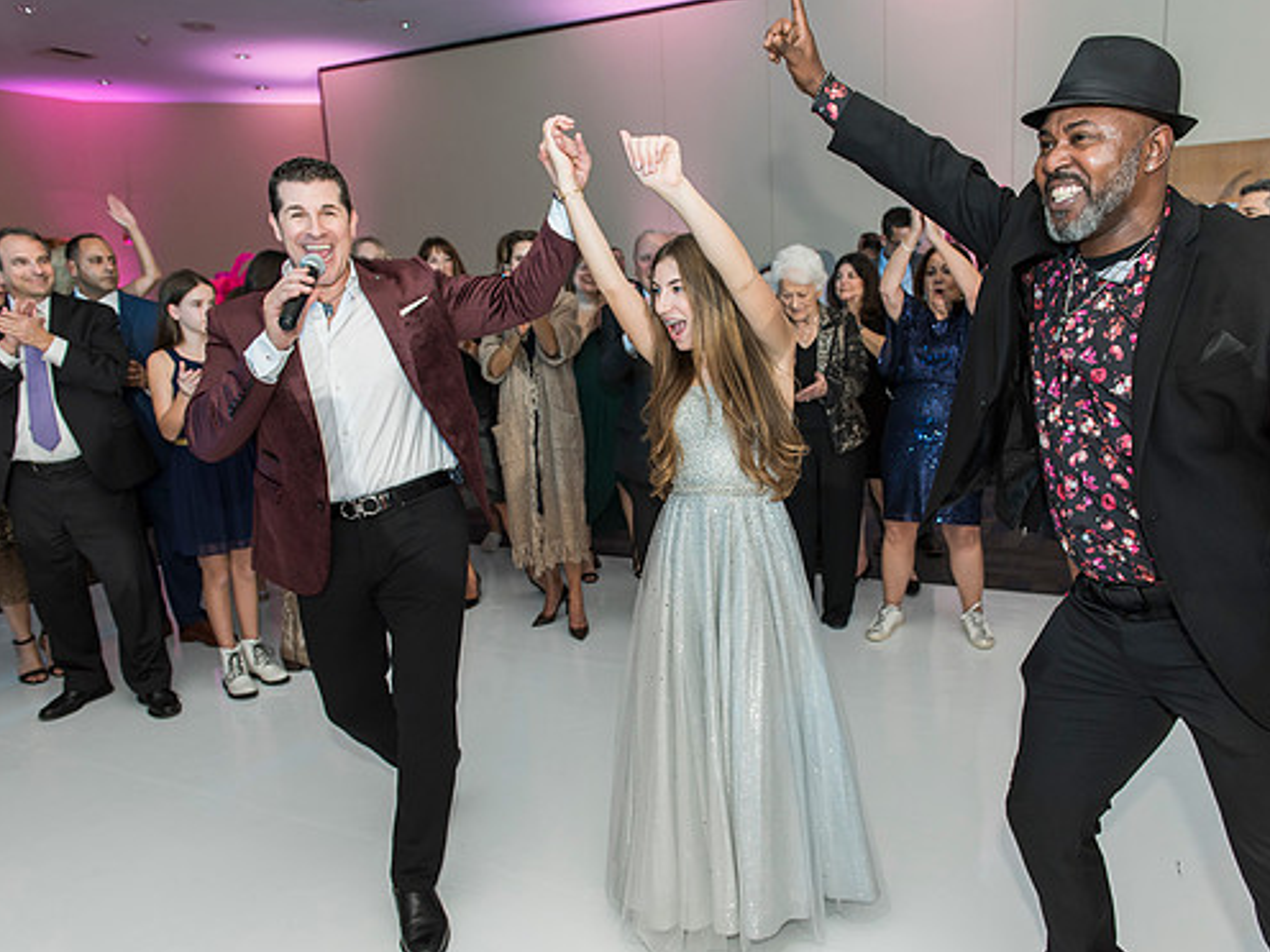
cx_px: 691
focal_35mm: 27
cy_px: 493
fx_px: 991
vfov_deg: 51.3
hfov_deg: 65.2
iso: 800
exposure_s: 1/100
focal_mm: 24
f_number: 4
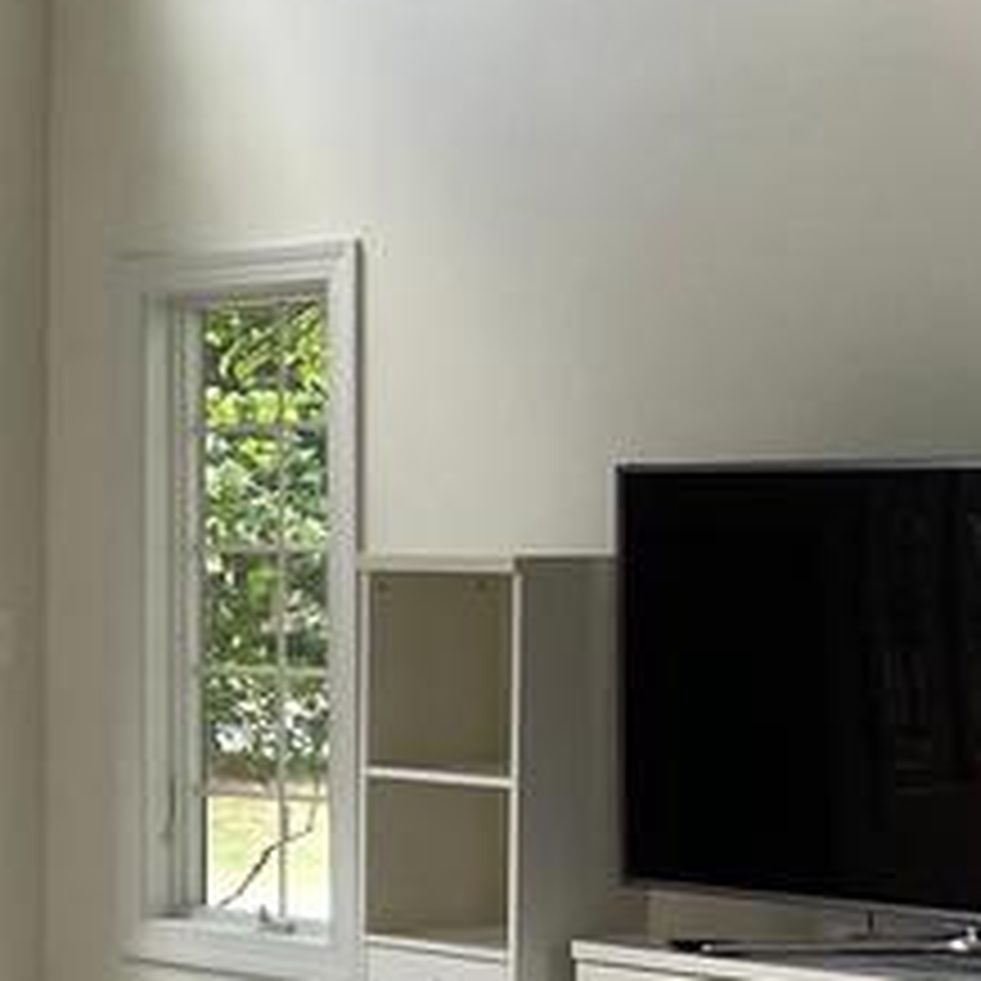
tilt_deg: -1.2
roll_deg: +0.1
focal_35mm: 108
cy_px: 580
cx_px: -472
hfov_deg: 15.0
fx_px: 3463
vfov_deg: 16.1
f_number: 1.6
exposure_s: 1/121
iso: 80
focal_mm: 4.2
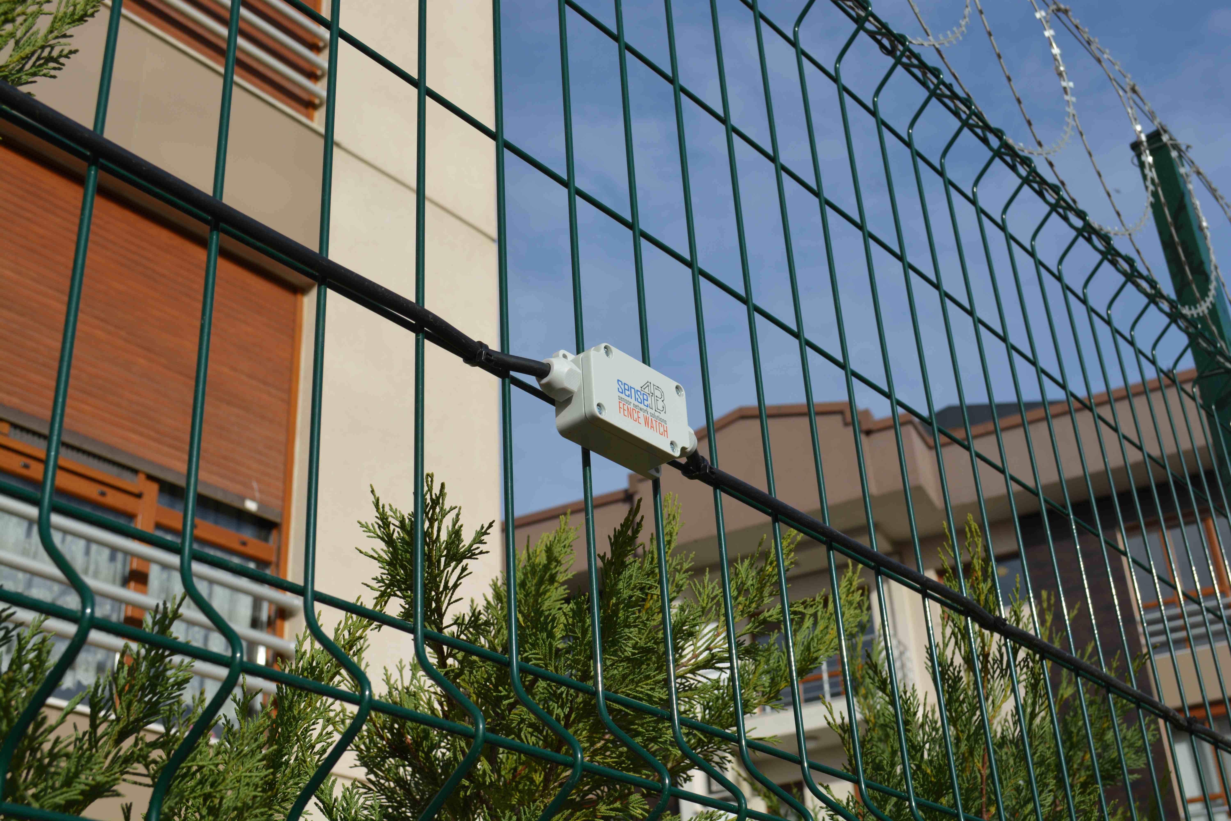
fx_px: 1539
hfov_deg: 43.6
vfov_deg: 29.9
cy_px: 410
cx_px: 616
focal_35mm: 45
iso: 100
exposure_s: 1/320
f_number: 9
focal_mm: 30
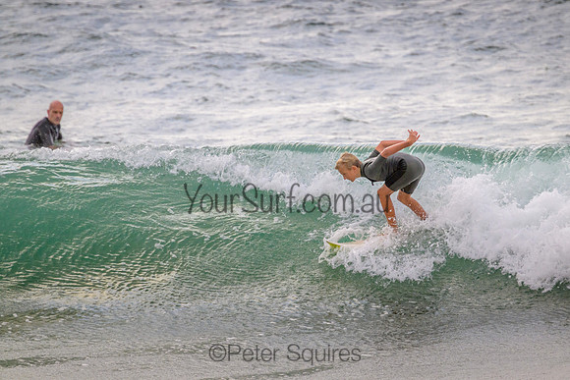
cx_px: 301
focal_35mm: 845
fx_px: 13387
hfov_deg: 2.4
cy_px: 179
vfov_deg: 1.6
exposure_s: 1/2000
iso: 1250
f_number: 11
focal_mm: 800
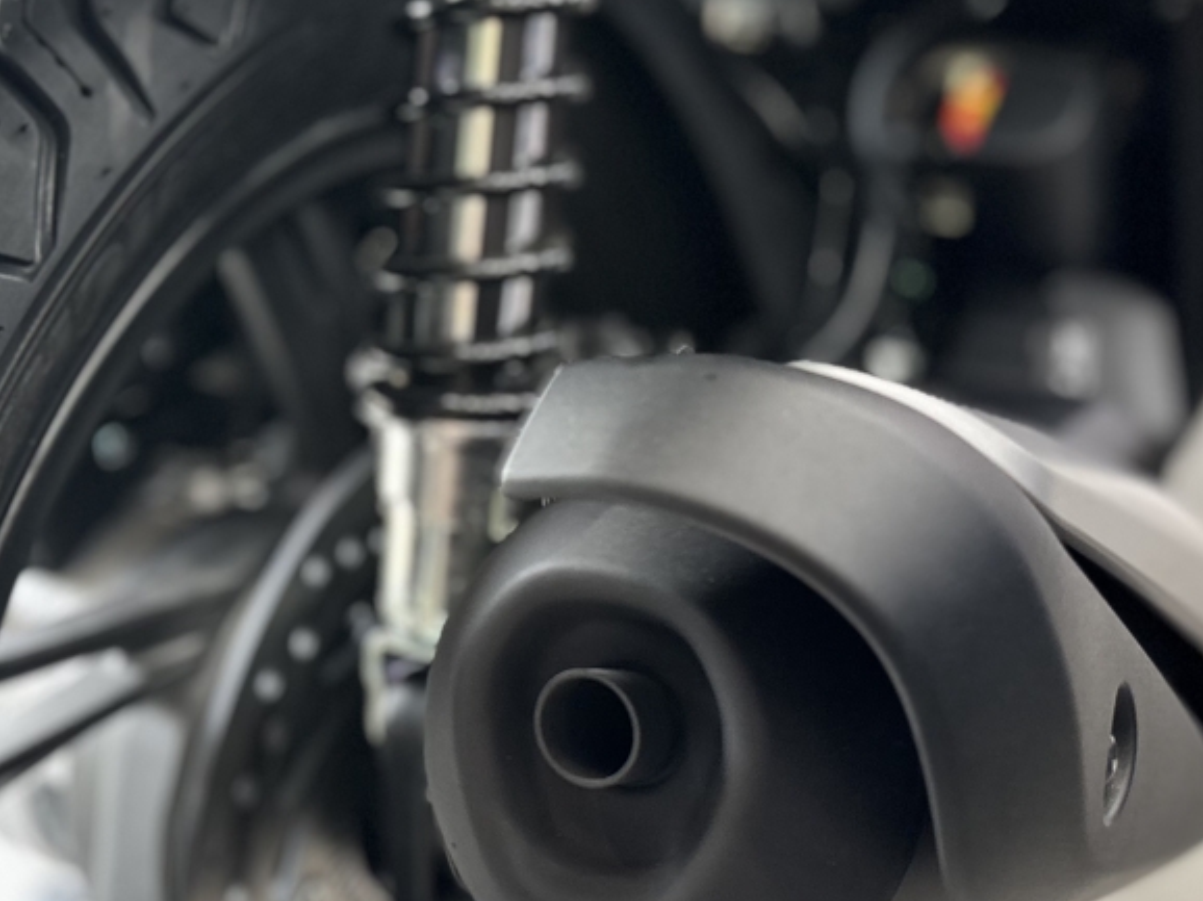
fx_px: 1876
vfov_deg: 27.0
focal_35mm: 54
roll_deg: +0.2
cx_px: 412
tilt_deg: -19.5
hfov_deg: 35.3
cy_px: 395
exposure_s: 1/50
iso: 80
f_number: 1.6
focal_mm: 5.96
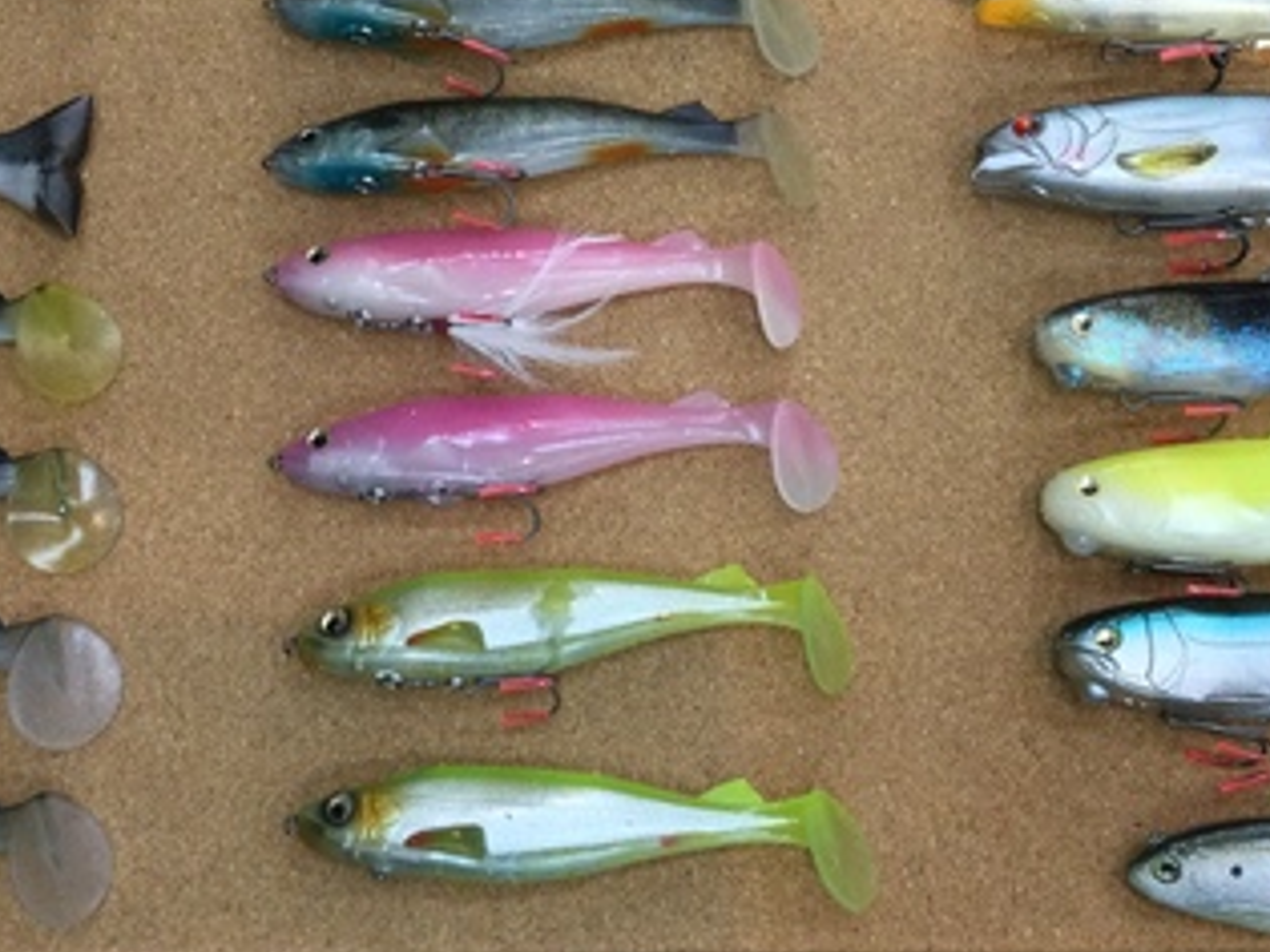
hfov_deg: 32.6
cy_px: 109
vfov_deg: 24.2
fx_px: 2164
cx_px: 532
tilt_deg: -78.1
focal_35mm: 59
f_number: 2.4
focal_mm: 3.3
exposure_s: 1/30
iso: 32
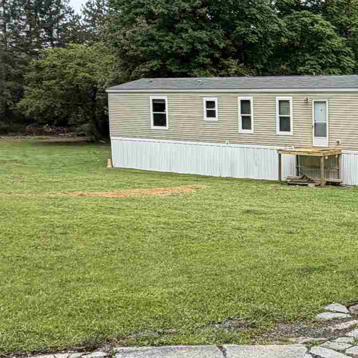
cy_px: 159
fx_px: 620
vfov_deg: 32.2
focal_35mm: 53
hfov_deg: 28.3
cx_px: 423
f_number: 2.2
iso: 40
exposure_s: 1/216
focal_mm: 2.22
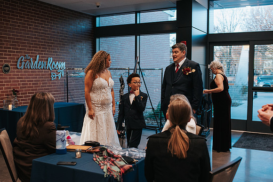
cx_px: 125
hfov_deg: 48.0
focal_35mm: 40
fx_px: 306
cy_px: 95
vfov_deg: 33.1
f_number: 2.8
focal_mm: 35
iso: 1000
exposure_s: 1/500
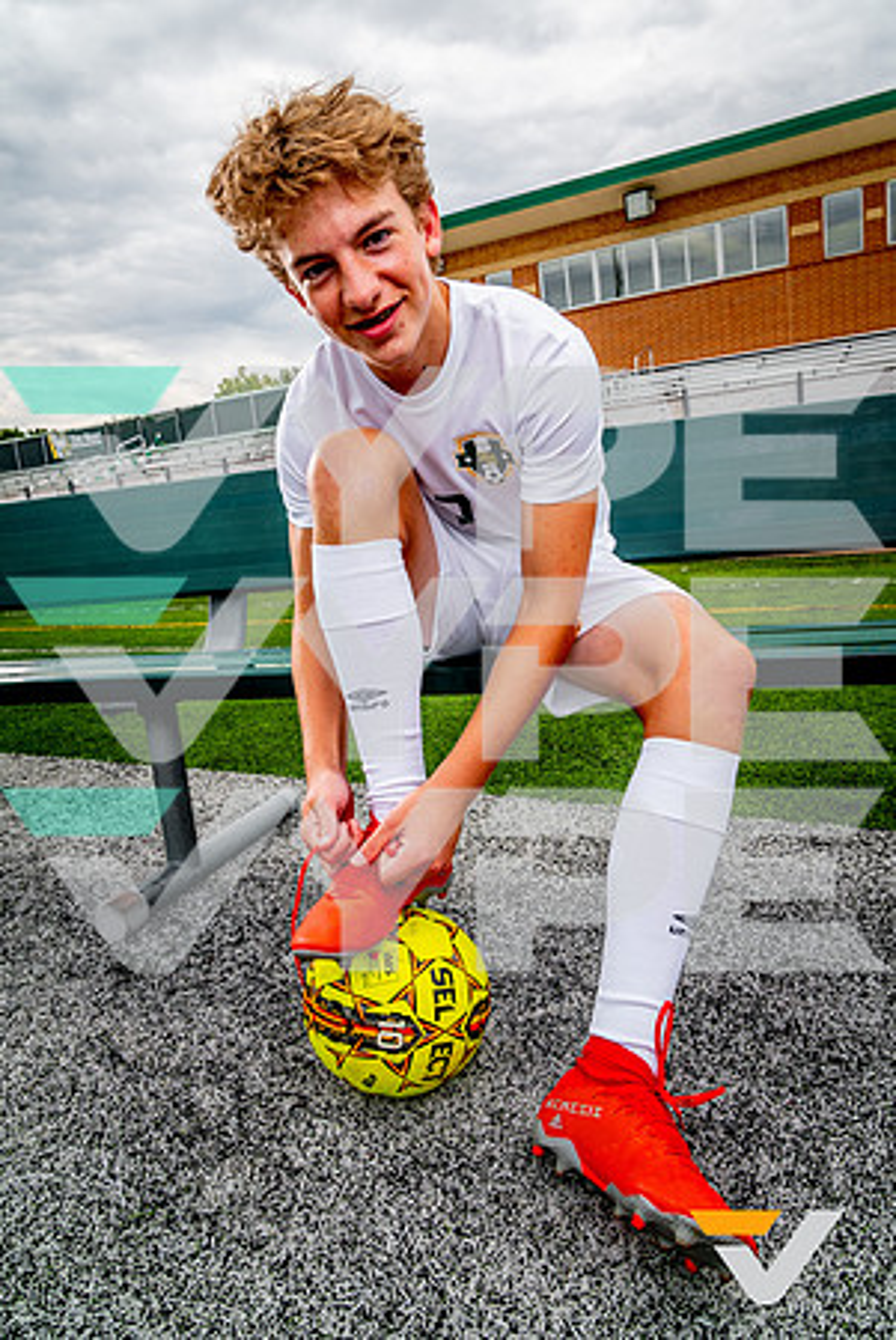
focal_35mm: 24
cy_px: 670
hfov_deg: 53.2
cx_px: 448
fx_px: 894
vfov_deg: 73.7
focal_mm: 24
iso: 100
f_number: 6.7
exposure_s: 1/125
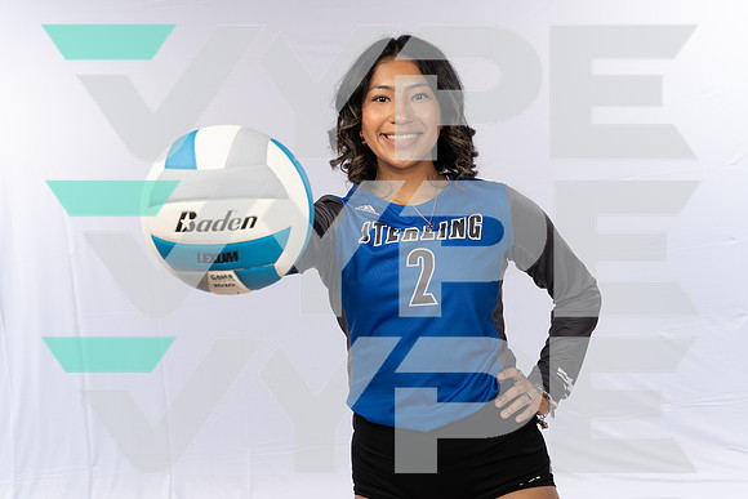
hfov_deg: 40.3
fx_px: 1018
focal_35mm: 49
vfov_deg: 27.5
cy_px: 250
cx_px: 374
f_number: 7.1
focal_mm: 49
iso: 160
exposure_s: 1/250
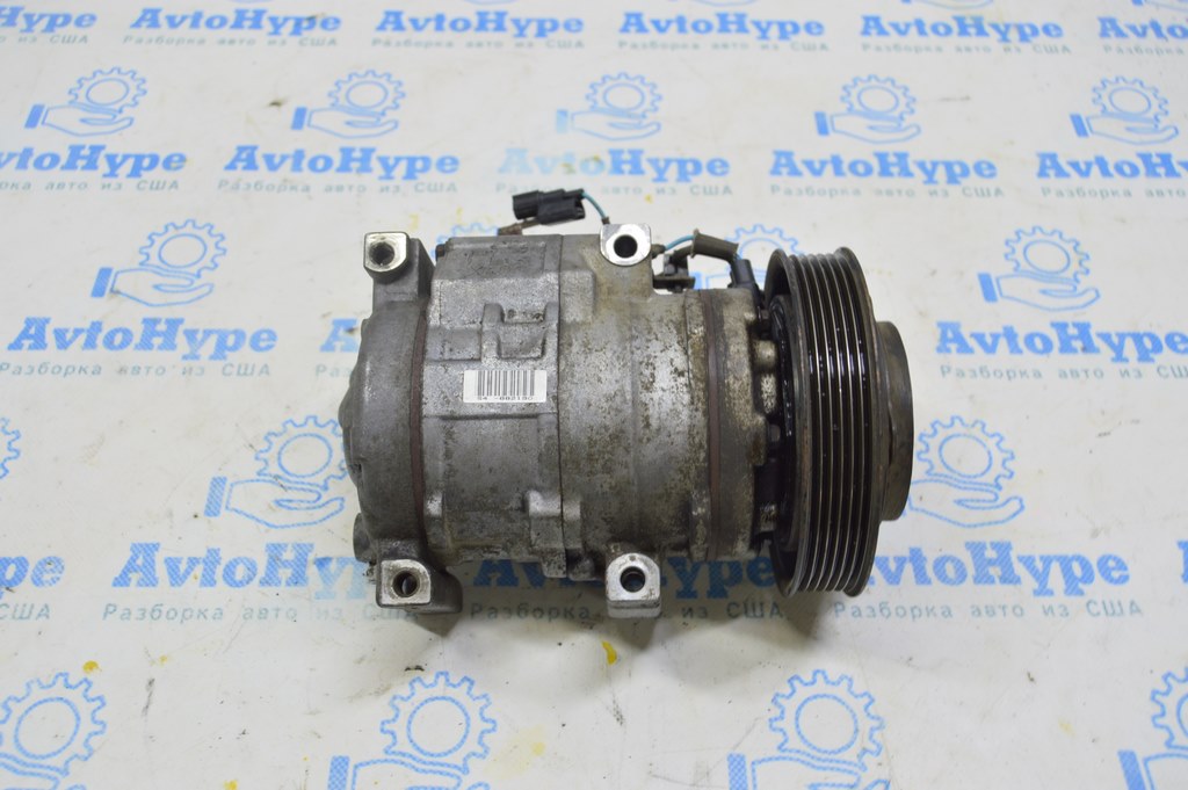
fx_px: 1088
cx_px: 594
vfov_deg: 39.9
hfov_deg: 57.3
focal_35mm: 33
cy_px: 395
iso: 400
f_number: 5.6
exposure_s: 1/20
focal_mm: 22
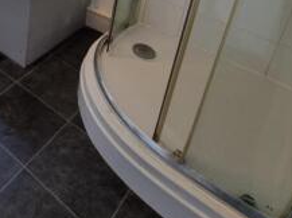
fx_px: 295
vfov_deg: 32.3
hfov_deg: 42.0
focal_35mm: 35
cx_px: -28
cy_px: -54
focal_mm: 2.2
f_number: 2.2
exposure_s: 1/50
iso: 100
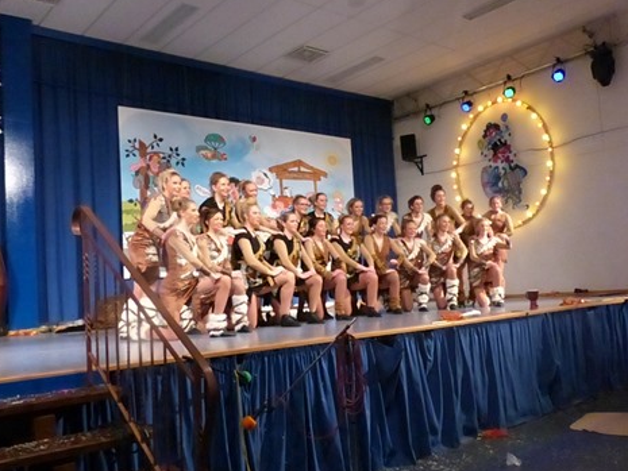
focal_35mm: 33
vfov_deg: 42.9
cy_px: 249
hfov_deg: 55.3
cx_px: 330
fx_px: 599
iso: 1600
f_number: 3.5
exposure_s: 1/100
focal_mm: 4.5
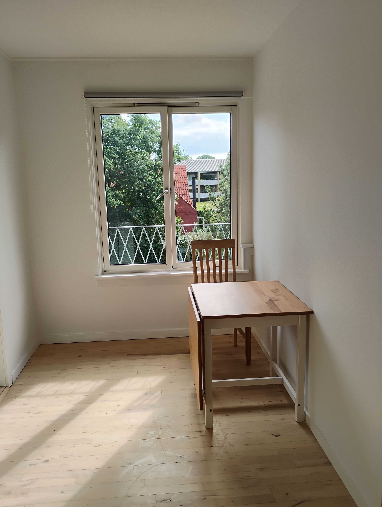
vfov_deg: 63.4
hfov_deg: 49.9
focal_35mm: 28
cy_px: 254
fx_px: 411
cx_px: 191
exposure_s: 1/100
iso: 100
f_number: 1.8
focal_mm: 4.26
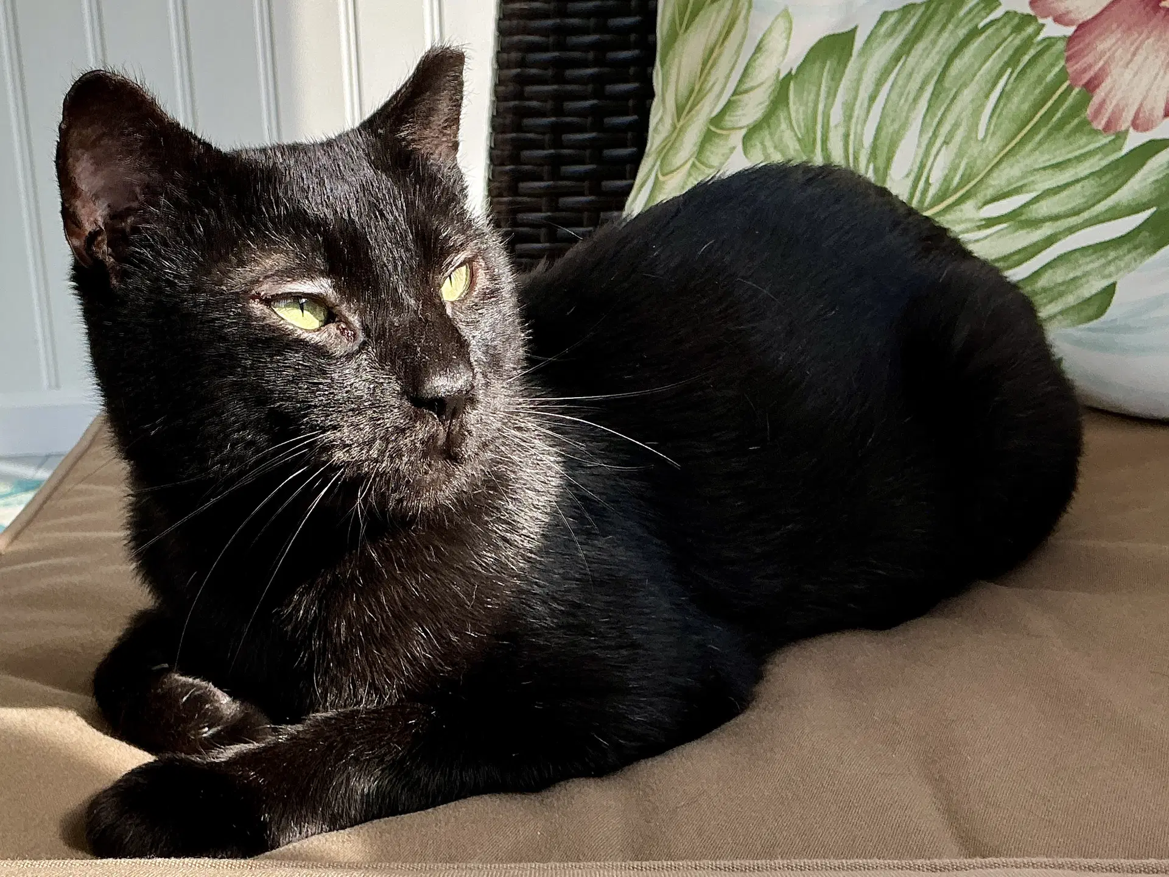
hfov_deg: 61.7
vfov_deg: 48.2
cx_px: 584
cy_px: 438
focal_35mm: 29
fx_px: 979
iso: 25
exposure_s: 1/362
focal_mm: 3
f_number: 1.8
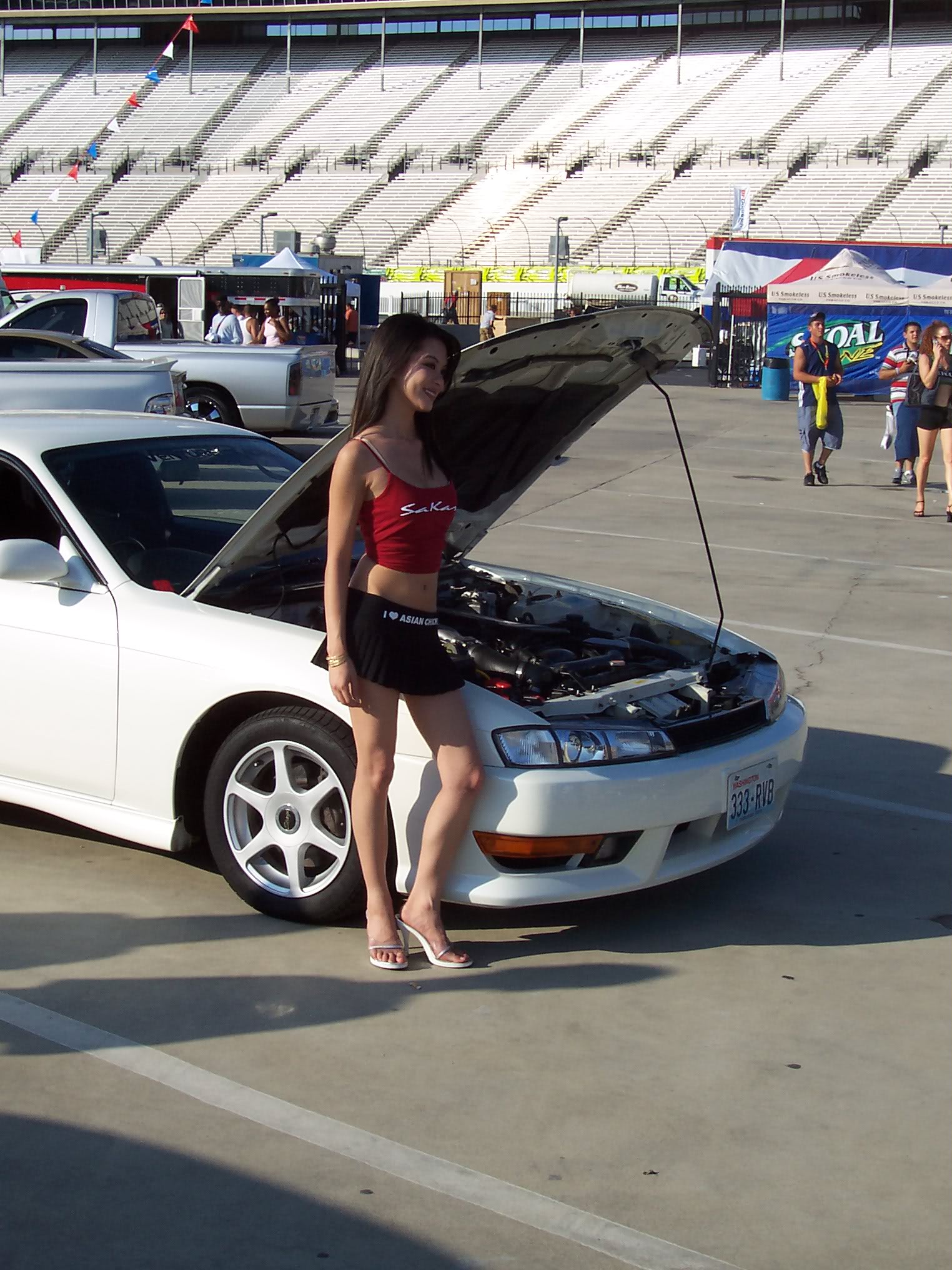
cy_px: 635
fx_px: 2090
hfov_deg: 25.7
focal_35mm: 57
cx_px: 476
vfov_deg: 33.8
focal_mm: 8.6
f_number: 6.7
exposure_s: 1/500
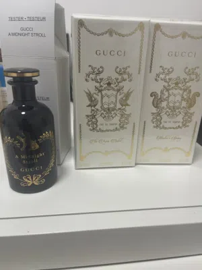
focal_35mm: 25
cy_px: 135
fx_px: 195
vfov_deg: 69.4
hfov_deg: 54.9
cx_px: 101
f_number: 1.6
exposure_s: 1/50
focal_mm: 5.1
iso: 80
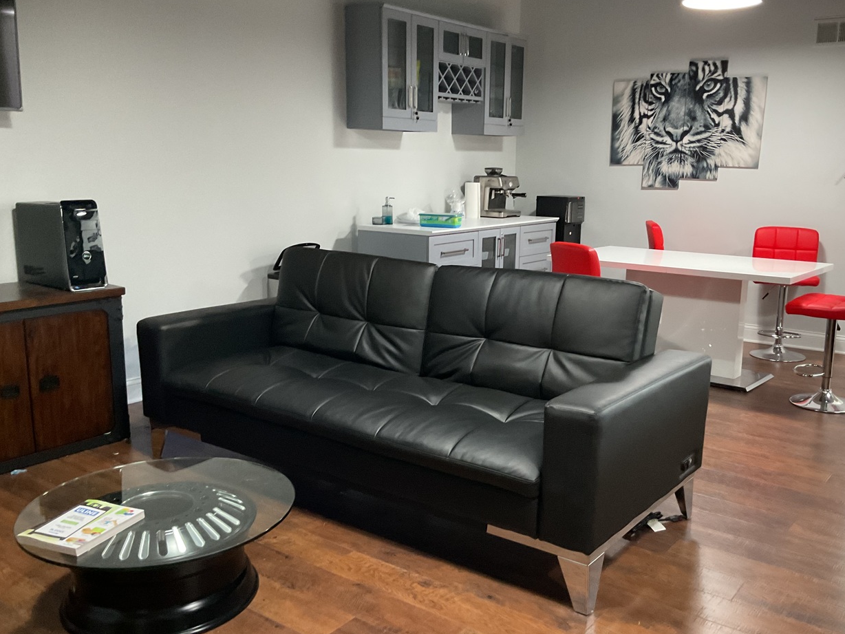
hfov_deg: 53.8
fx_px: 830
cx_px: 473
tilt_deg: -10.0
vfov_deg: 41.8
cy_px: 331
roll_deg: -2.5
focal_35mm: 34
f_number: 1.8
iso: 250
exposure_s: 1/40
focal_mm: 3
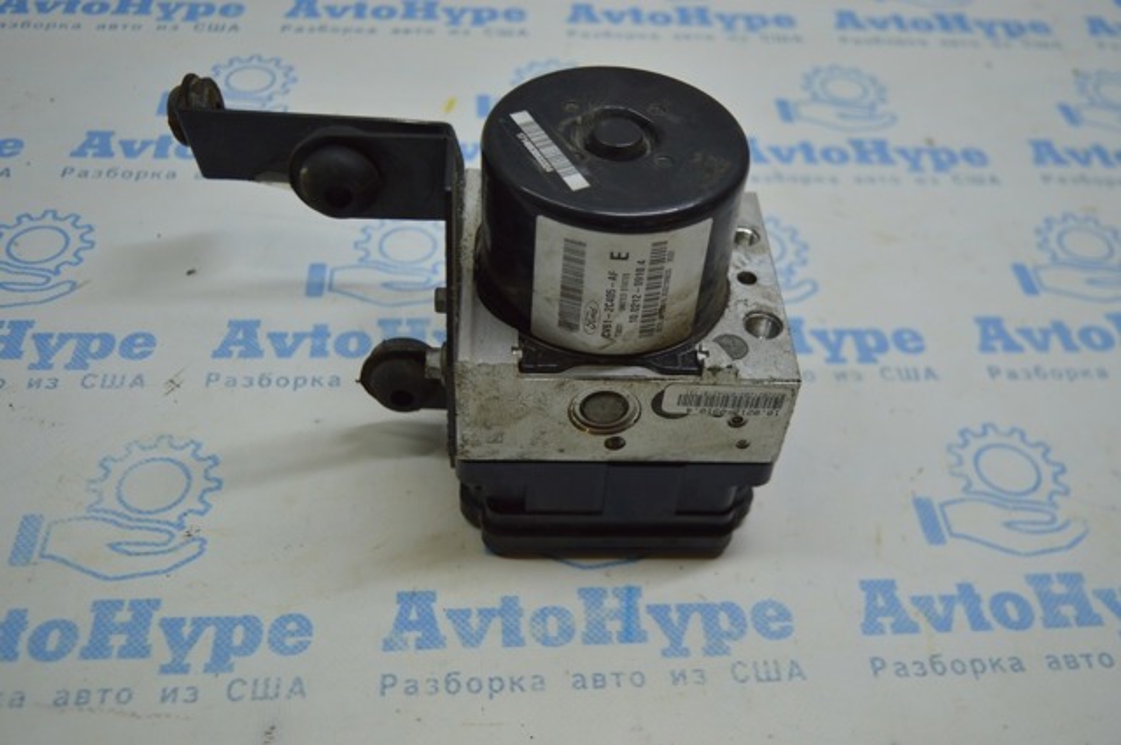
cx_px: 560
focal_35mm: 36
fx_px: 1120
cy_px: 372
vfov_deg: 36.8
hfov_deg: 53.2
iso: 400
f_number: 4
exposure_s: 1/125
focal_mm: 24
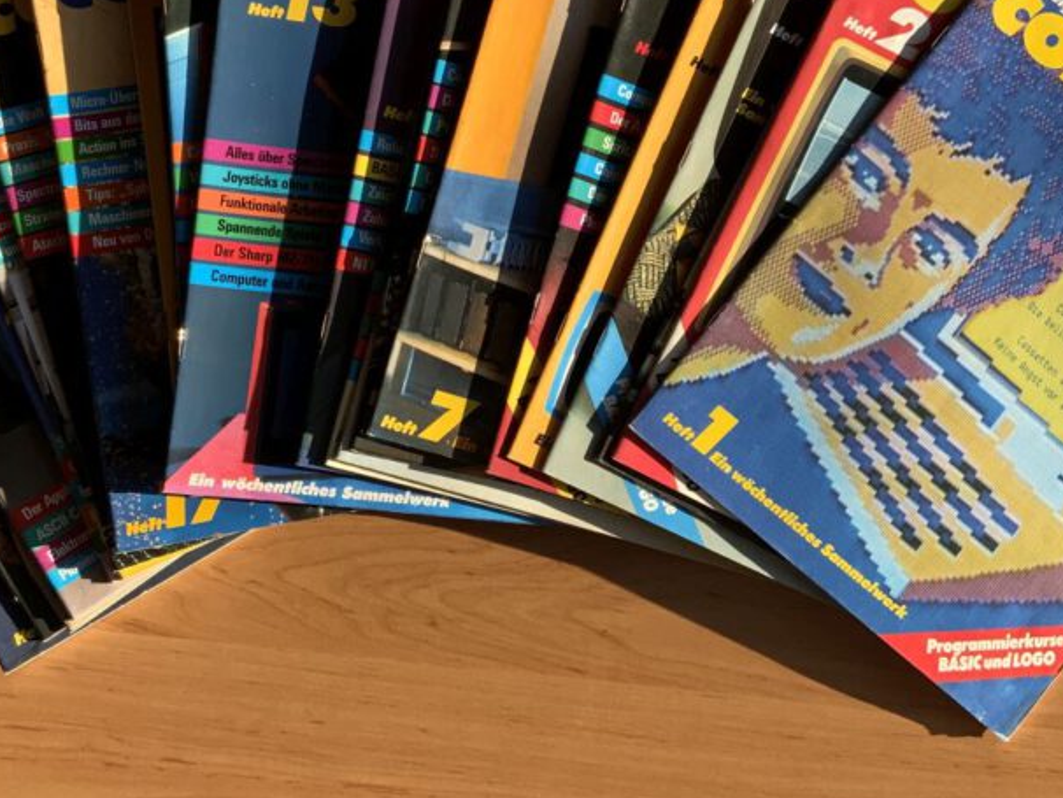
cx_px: 484
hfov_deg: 38.9
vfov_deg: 29.5
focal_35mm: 49
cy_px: 284
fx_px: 1505
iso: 16
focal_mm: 3
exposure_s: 1/394
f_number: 1.8
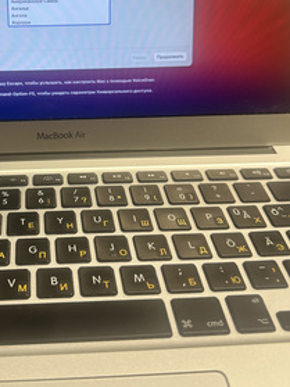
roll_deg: -0.7
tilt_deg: -32.5
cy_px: 130
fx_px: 481
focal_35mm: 43
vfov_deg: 43.3
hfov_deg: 32.6
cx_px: 55
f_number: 1.78
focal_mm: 6.86
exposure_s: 1/100
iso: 125
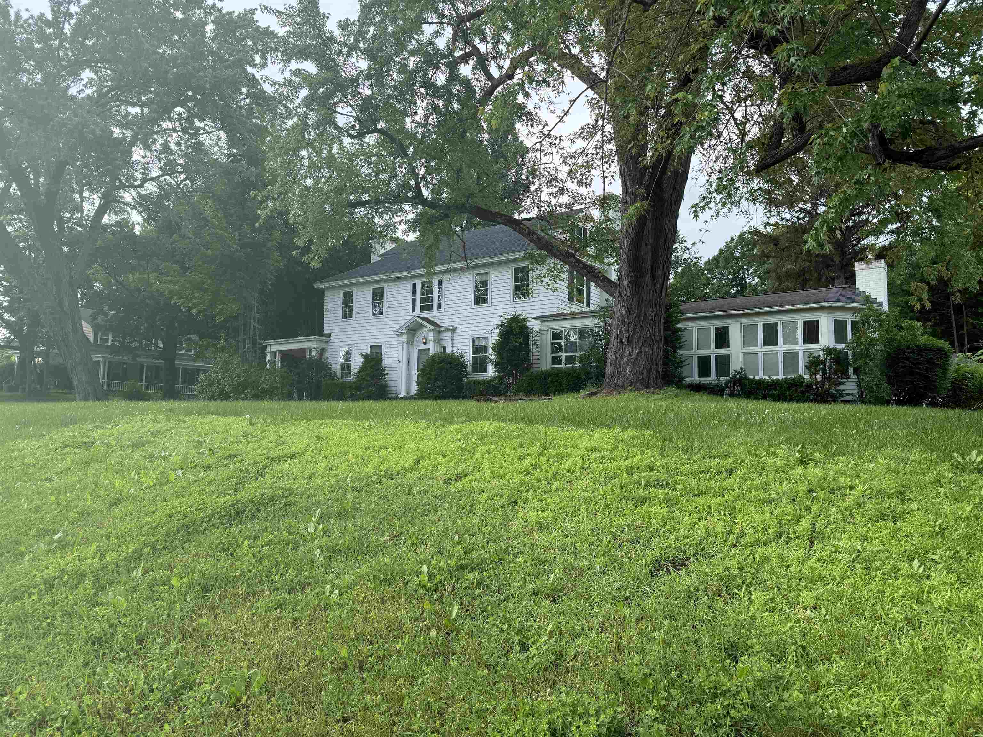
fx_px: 682
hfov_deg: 71.6
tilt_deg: +4.4
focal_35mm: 24
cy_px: 368
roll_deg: -1.4
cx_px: 492
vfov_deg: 56.8
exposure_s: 1/1311
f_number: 1.78
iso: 80
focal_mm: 6.76
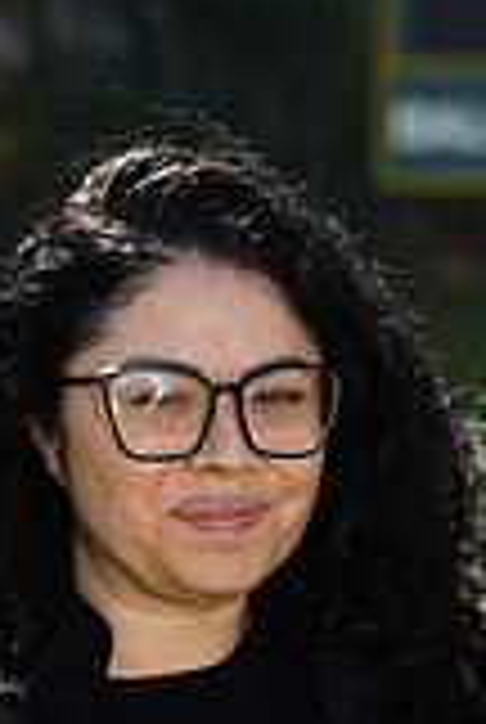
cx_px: 385
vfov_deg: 4.0
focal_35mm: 514
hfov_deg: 2.7
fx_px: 10363
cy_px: 1034
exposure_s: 1/250
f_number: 8
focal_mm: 143
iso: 100
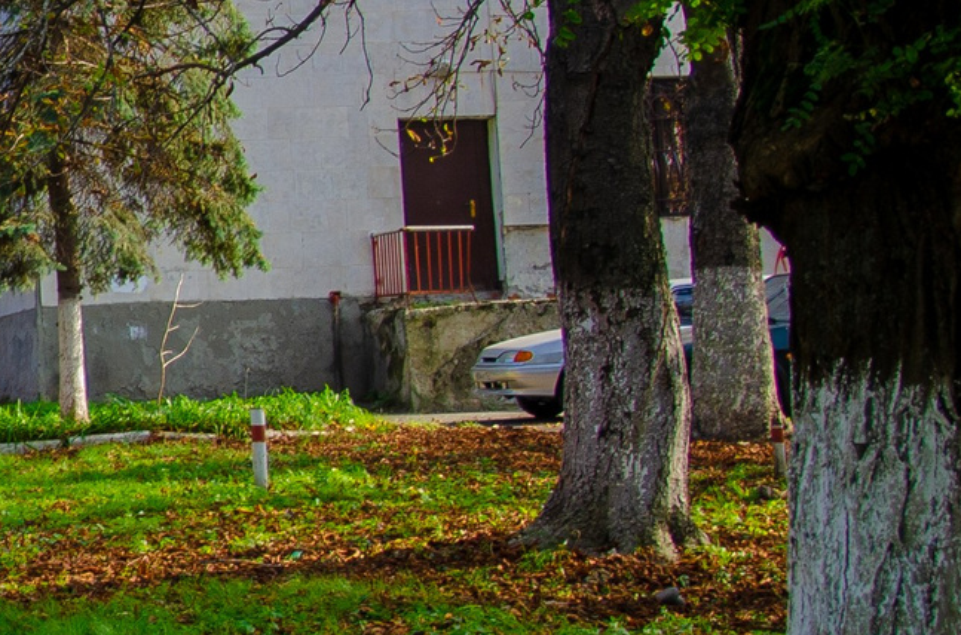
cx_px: -474
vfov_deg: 14.3
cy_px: 190
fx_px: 2530
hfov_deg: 19.0
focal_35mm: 95
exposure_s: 1/200
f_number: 3.5
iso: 100
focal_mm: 16
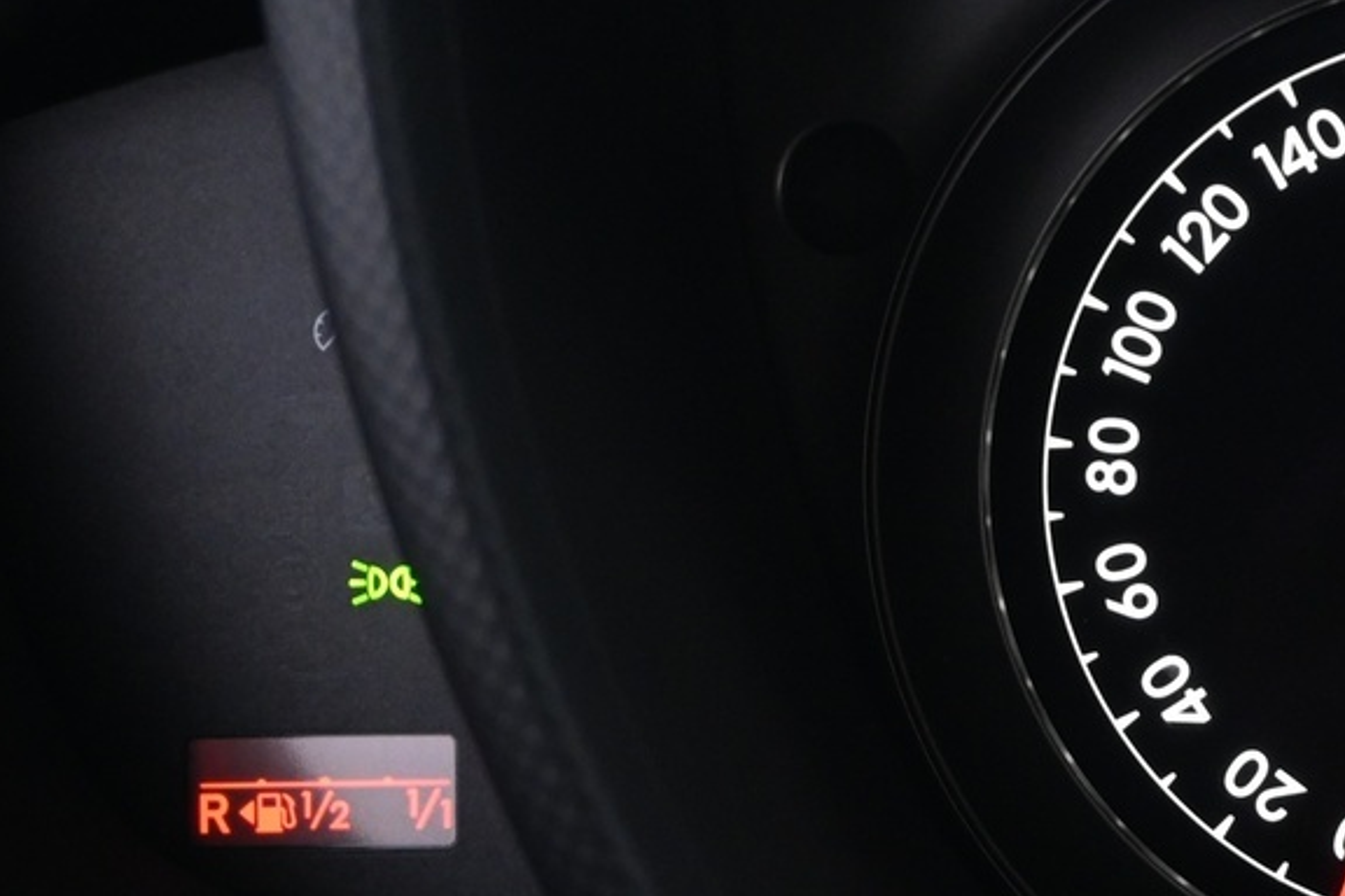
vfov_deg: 15.1
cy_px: 457
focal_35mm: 91
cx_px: 1527
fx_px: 3389
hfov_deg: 21.2
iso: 1600
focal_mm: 21.5
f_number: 4
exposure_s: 1/13
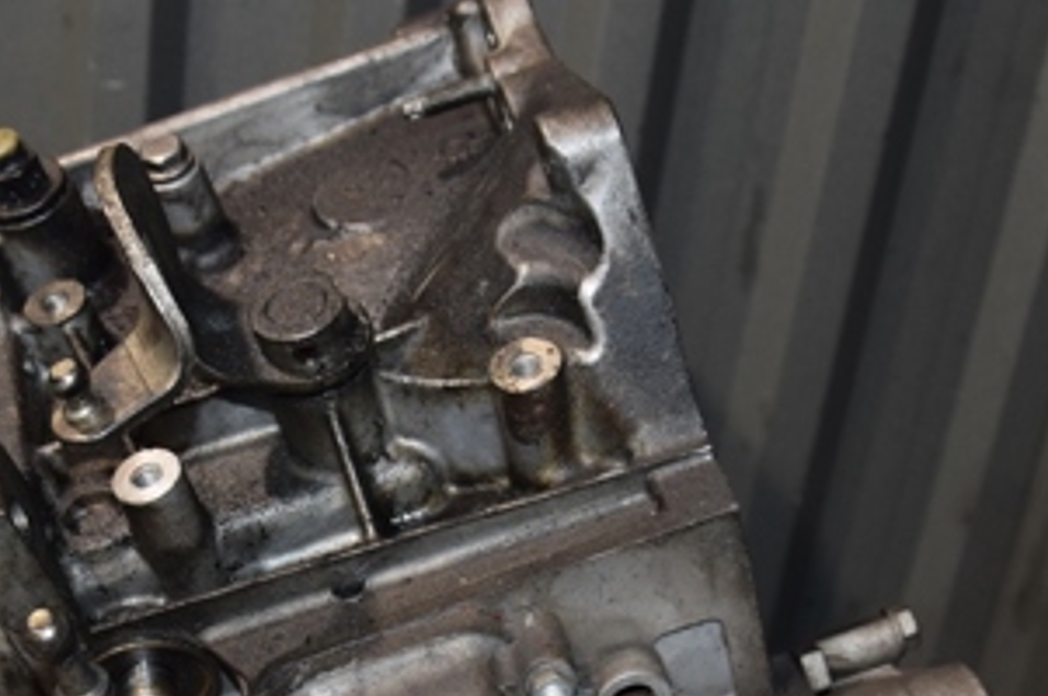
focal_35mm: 67
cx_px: 400
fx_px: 1950
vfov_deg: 19.8
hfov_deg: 30.0
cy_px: 658
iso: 800
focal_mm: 21
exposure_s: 1/60
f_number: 5
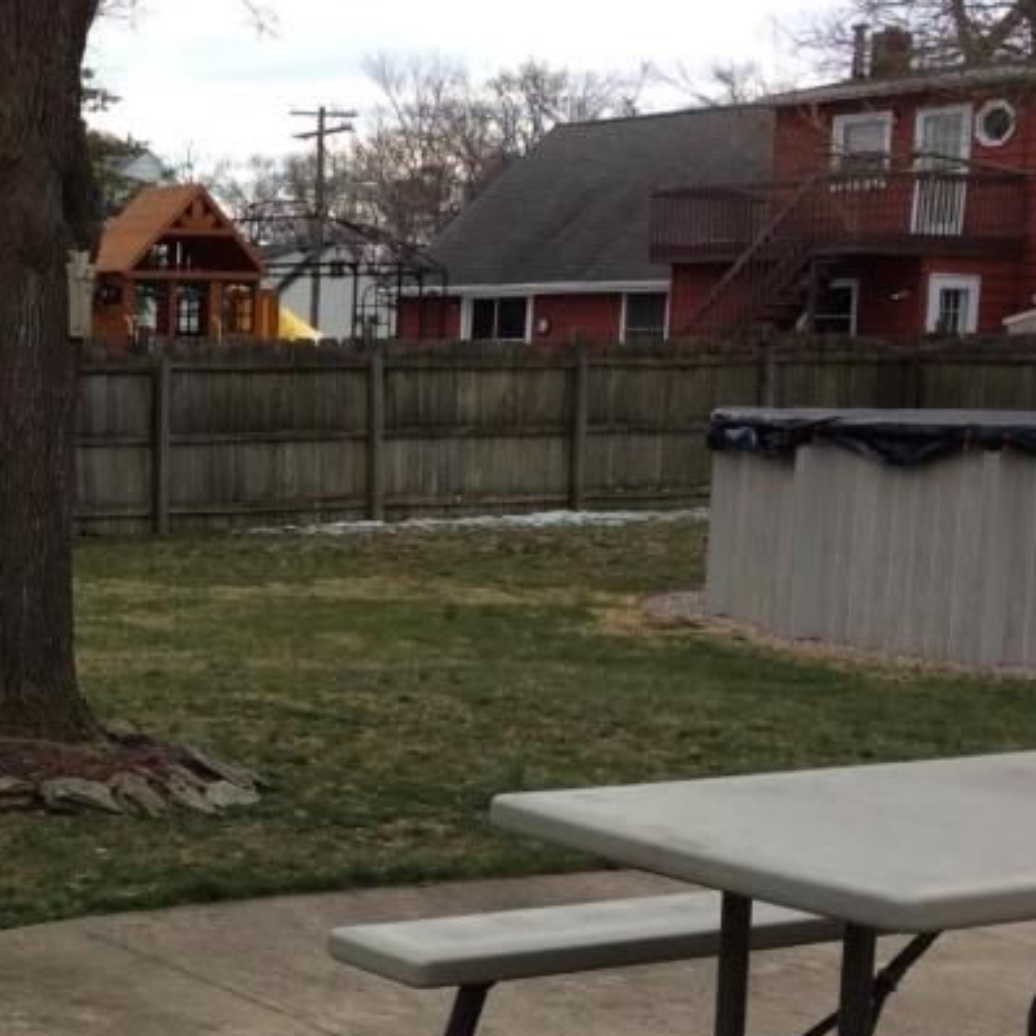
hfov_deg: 21.9
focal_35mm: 73
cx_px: -200
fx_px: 2472
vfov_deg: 23.6
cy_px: 657
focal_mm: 3.3
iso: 32
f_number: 2.4
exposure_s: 1/894
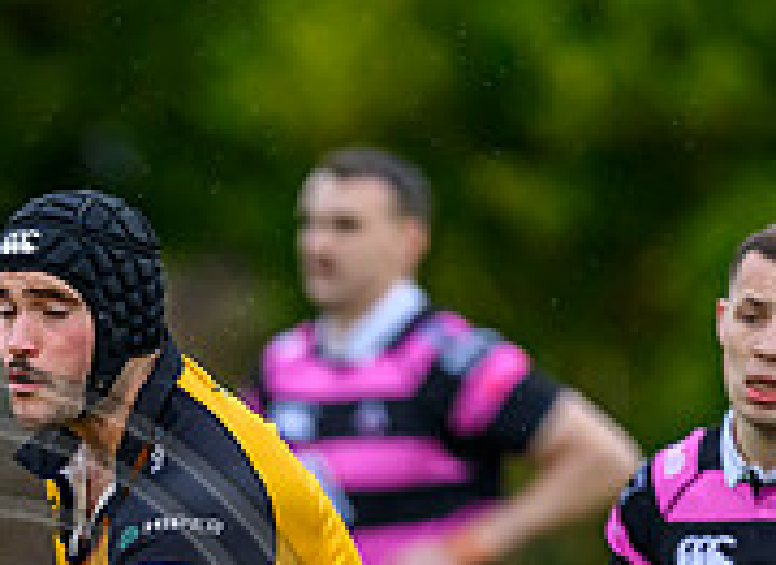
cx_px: -217
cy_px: 895
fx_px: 34912
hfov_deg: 1.3
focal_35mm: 1574
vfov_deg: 0.9
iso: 3200
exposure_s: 1/1250
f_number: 3.2
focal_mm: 400
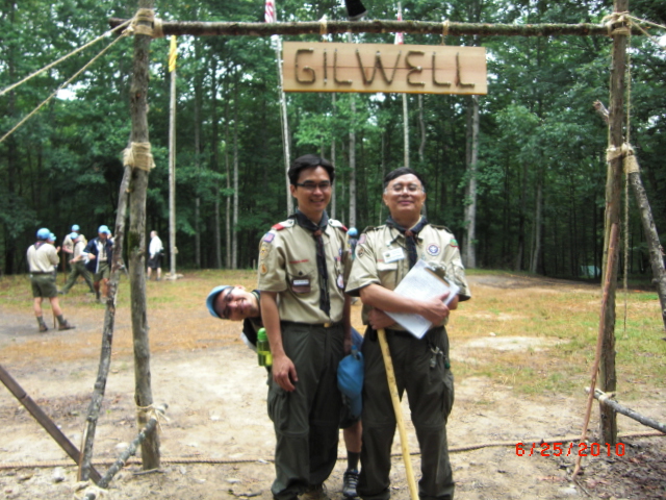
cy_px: 250
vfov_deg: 49.7
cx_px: 333
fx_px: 539
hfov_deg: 63.4
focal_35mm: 28
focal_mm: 4.9
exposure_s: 1/60
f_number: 2.6
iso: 100
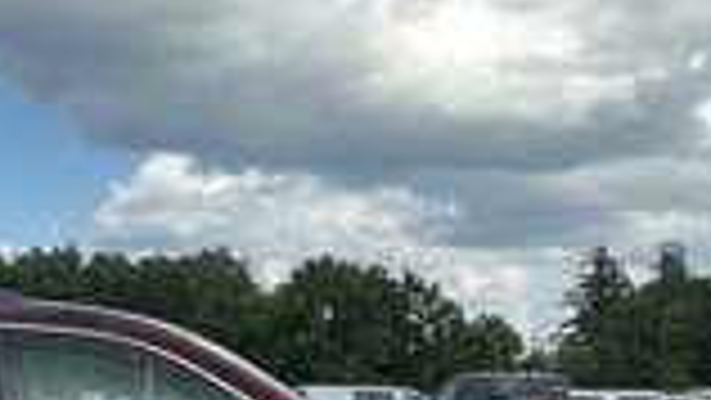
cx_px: 58
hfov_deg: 26.5
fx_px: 1452
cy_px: 418
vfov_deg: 15.4
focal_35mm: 77
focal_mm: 3
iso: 25
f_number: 1.8
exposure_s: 1/1534
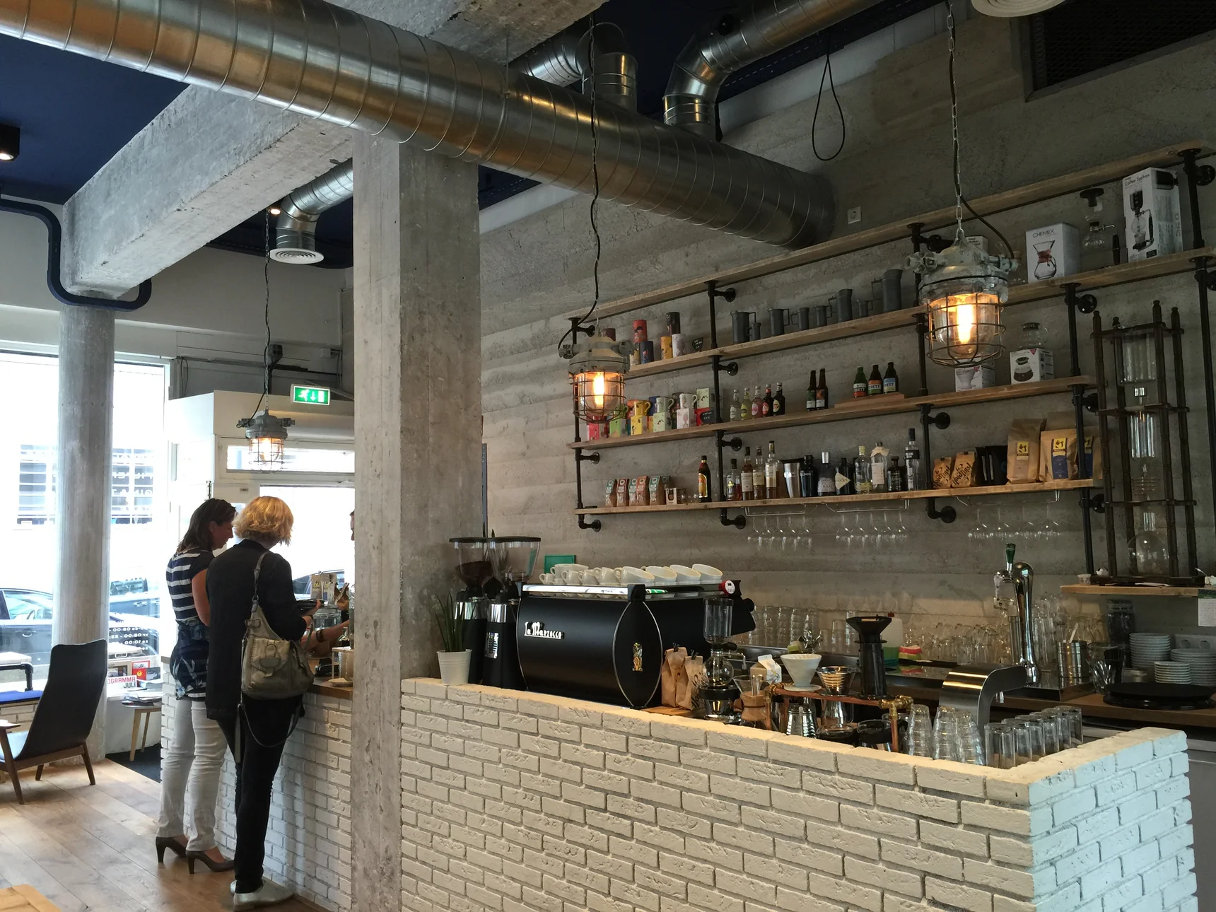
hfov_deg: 61.7
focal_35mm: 29
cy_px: 456
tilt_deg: +4.9
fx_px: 1019
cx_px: 608
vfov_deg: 48.2
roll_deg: +1.0
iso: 50
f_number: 2.2
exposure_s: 1/30
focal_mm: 4.15
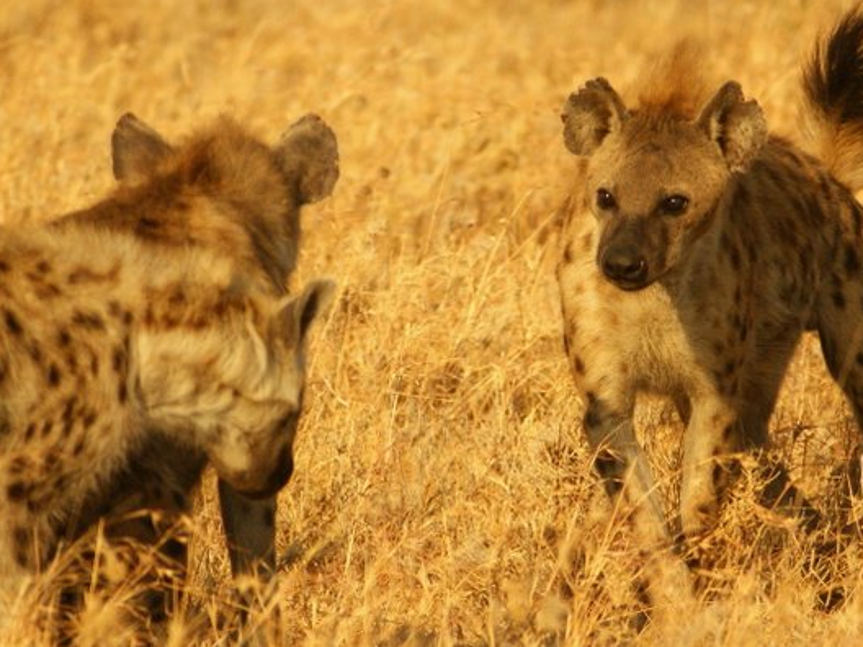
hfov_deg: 1.5
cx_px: 396
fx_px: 32659
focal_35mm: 1310
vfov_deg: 1.1
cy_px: 324
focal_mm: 400
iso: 400
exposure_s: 1/2000
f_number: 5.6
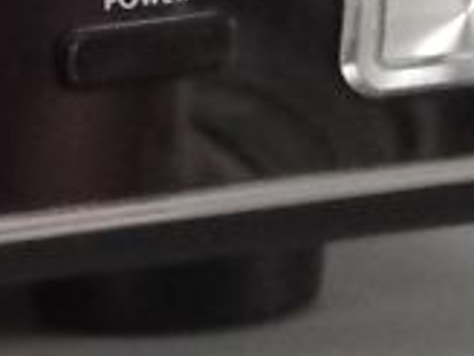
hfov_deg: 10.0
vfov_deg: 8.2
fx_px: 2259
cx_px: -766
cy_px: 883
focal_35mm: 165
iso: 1000
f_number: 1.8
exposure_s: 1/14.3
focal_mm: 4
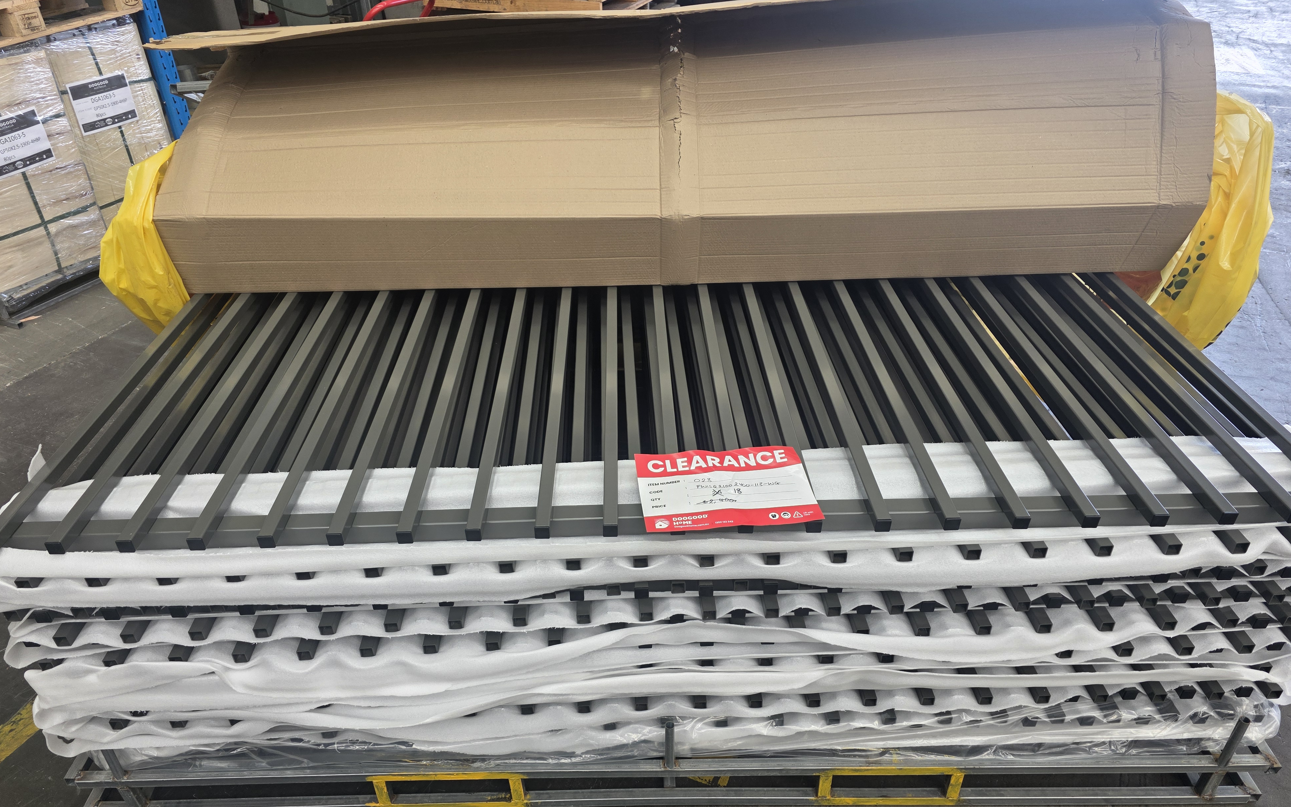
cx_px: 643
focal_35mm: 25
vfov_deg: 49.2
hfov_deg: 72.5
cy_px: 452
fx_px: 880
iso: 80
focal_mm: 6.3
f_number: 1.7
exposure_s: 1/180
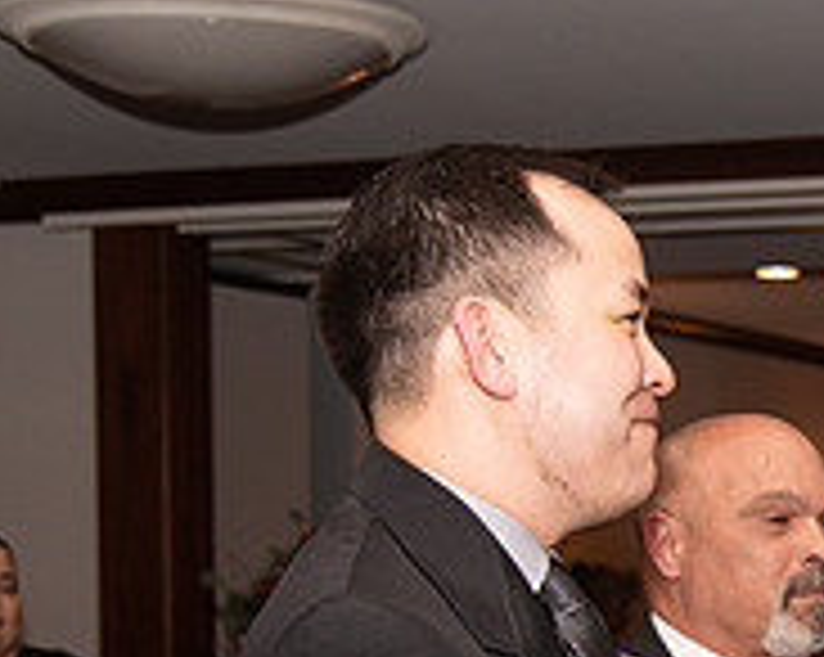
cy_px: 673
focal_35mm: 113
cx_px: 1085
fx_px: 2753
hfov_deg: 16.1
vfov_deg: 13.4
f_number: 4
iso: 800
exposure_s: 1/200
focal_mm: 38
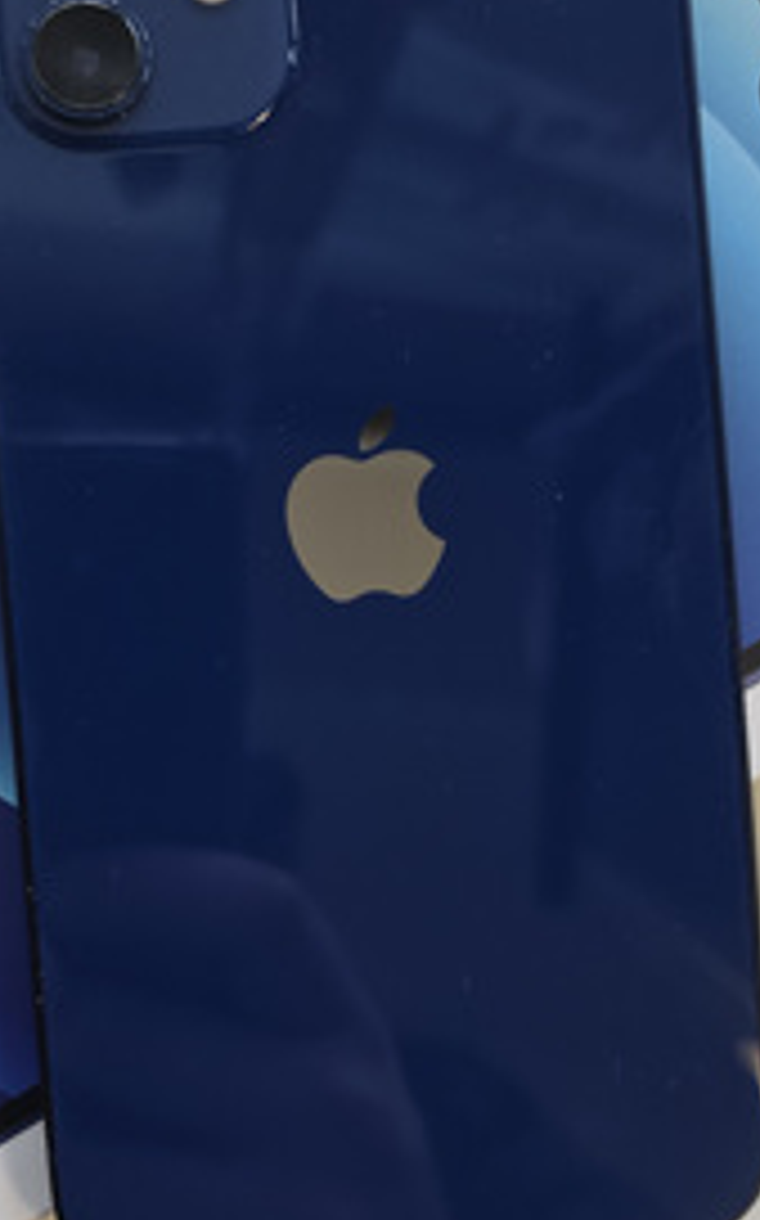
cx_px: 223
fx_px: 1494
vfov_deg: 44.4
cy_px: 626
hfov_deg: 28.3
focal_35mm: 45
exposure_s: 1/100
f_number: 1.7
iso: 250
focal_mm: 6.3
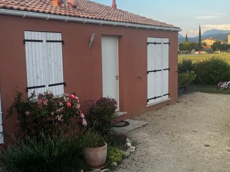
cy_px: 90
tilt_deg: -7.0
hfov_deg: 43.8
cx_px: 100
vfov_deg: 33.6
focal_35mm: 43
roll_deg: +1.3
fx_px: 286
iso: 50
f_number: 1.6
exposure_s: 1/425
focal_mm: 5.1
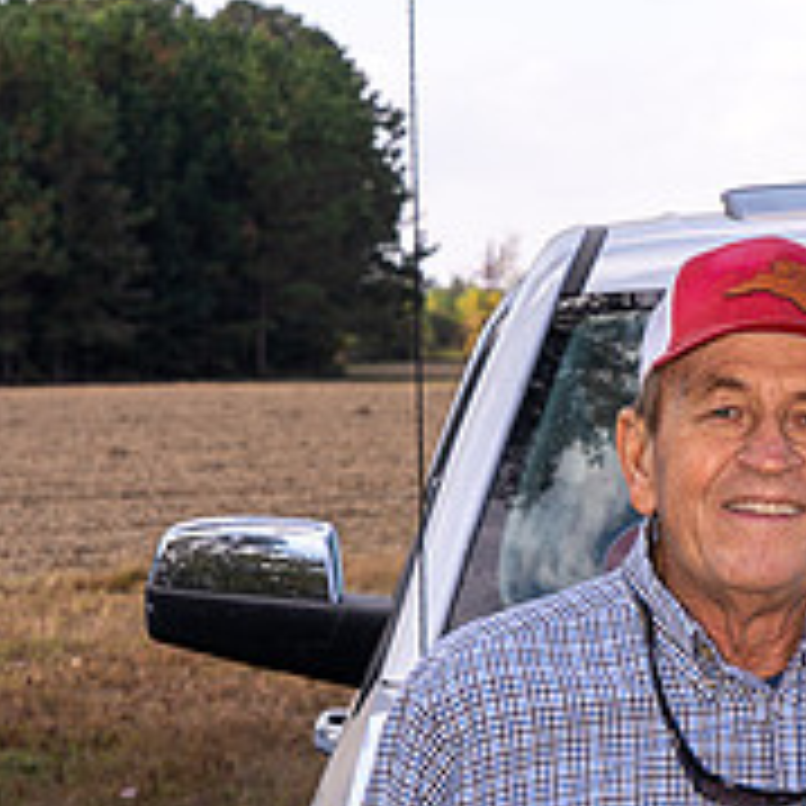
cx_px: 671
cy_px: 513
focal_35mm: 141
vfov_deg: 12.4
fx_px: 3714
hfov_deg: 12.3
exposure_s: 1/250
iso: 250
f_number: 11
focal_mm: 66
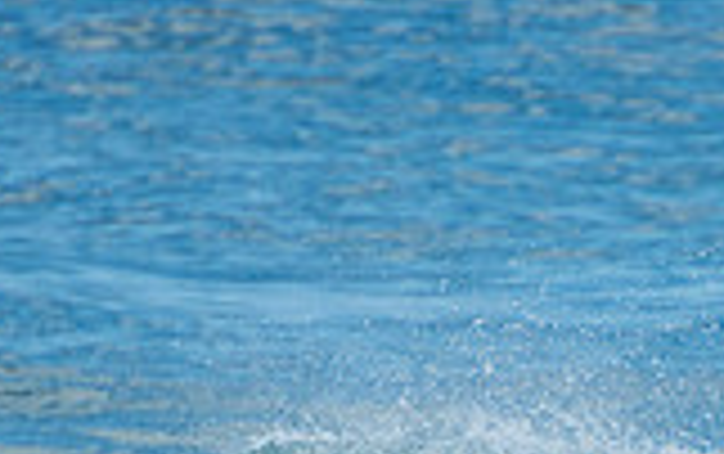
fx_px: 43454
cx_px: 913
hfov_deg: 1.0
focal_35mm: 2200
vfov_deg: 0.6
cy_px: 861
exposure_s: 1/1250
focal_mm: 400
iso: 250
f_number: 5.6
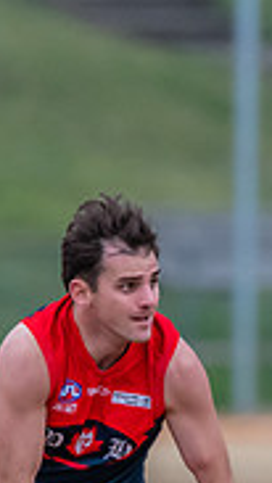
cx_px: 174
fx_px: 33937
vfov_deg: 0.8
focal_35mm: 2648
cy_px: 491
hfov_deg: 0.5
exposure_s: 1/1600
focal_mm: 600
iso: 2500
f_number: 6.3
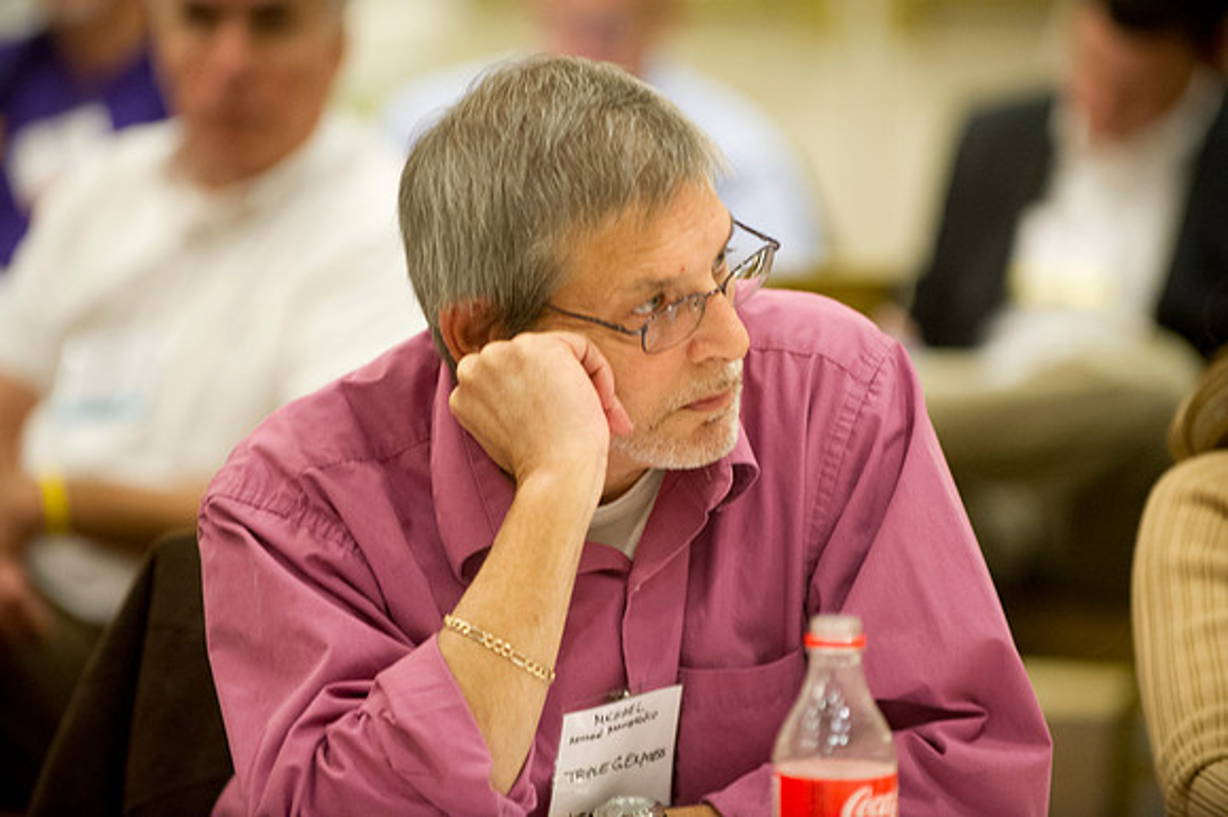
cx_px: 614
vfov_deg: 7.6
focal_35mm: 180
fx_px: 6136
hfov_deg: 11.4
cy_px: 408
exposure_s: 1/60
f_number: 2.8
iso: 3200
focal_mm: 180
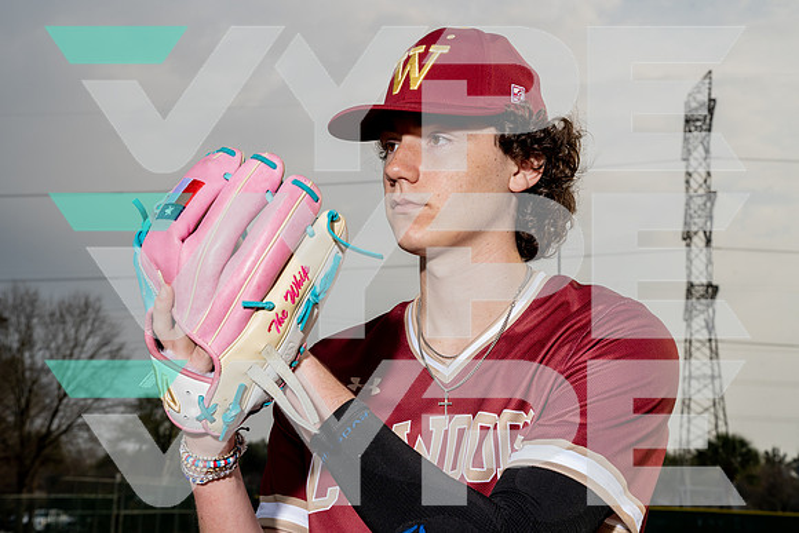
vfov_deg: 23.0
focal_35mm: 59
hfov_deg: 33.9
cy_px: 266
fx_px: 1310
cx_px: 400
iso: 250
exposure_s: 1/250
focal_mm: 59
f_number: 11
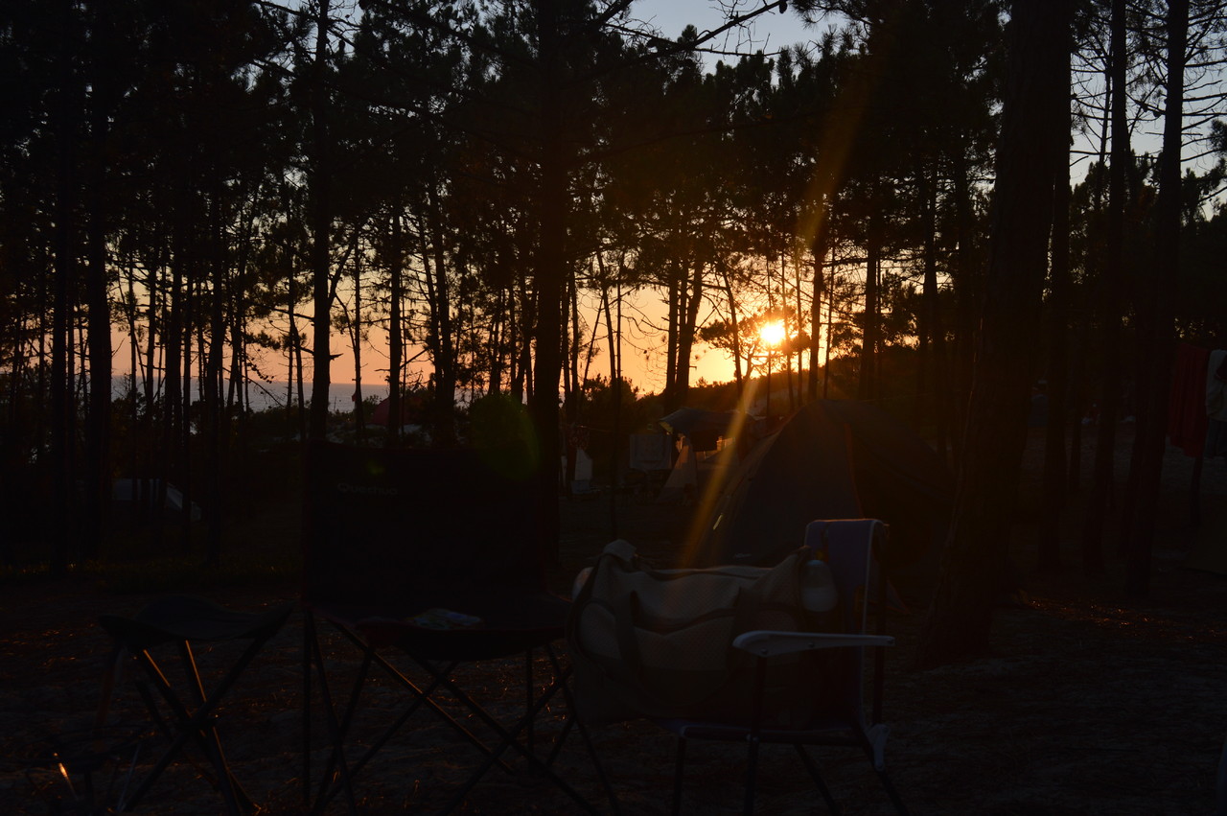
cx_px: 614
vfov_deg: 36.8
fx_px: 1226
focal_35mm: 36
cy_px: 408
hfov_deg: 53.2
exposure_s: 1/250
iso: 100
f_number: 8
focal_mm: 24
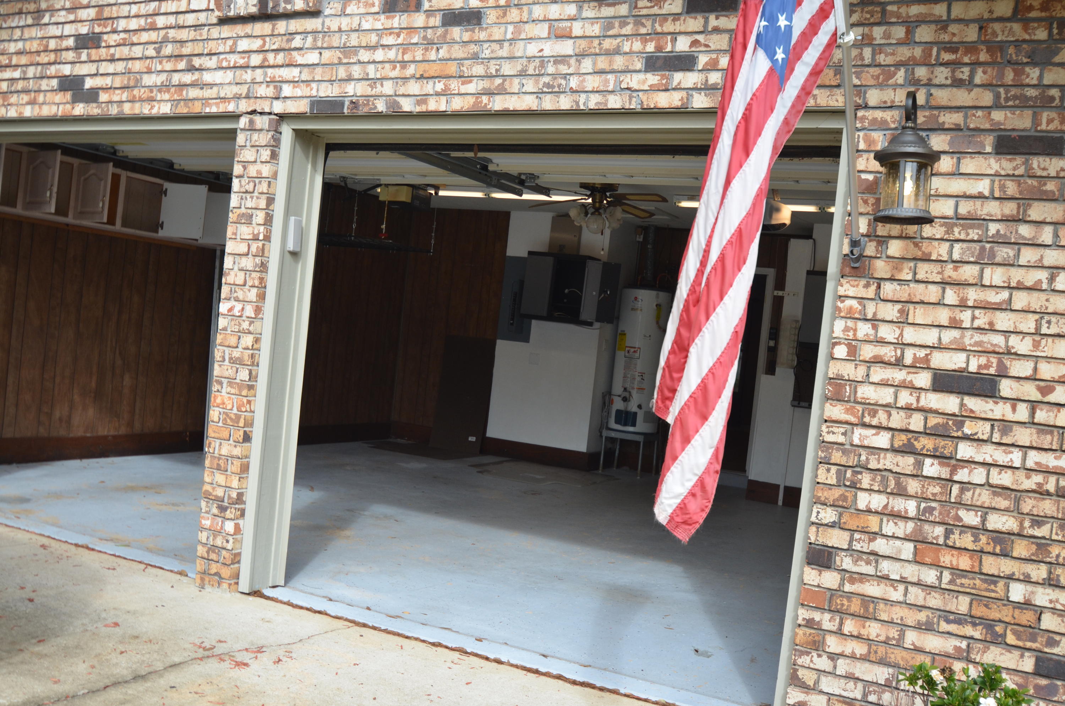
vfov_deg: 36.7
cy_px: 353
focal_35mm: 36
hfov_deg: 53.2
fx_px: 1063
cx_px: 532
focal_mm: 24
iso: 400
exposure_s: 1/1000
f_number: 4.5
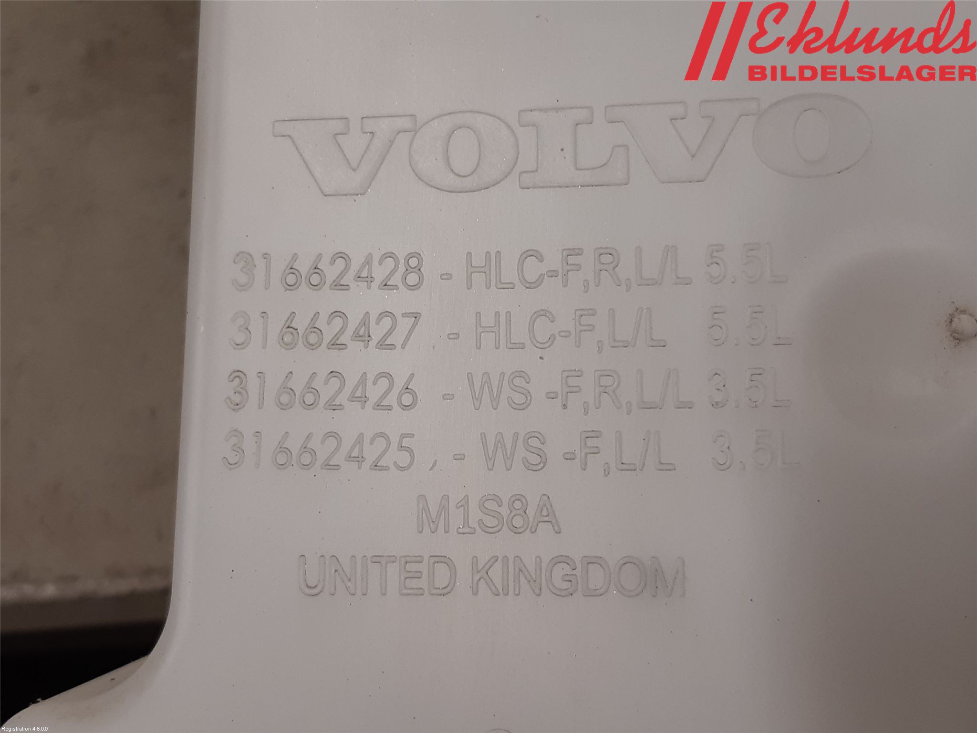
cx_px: 488
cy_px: 366
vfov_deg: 53.1
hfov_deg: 67.3
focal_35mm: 26
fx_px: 734
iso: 50
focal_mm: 3.93
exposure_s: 1/50
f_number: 1.7
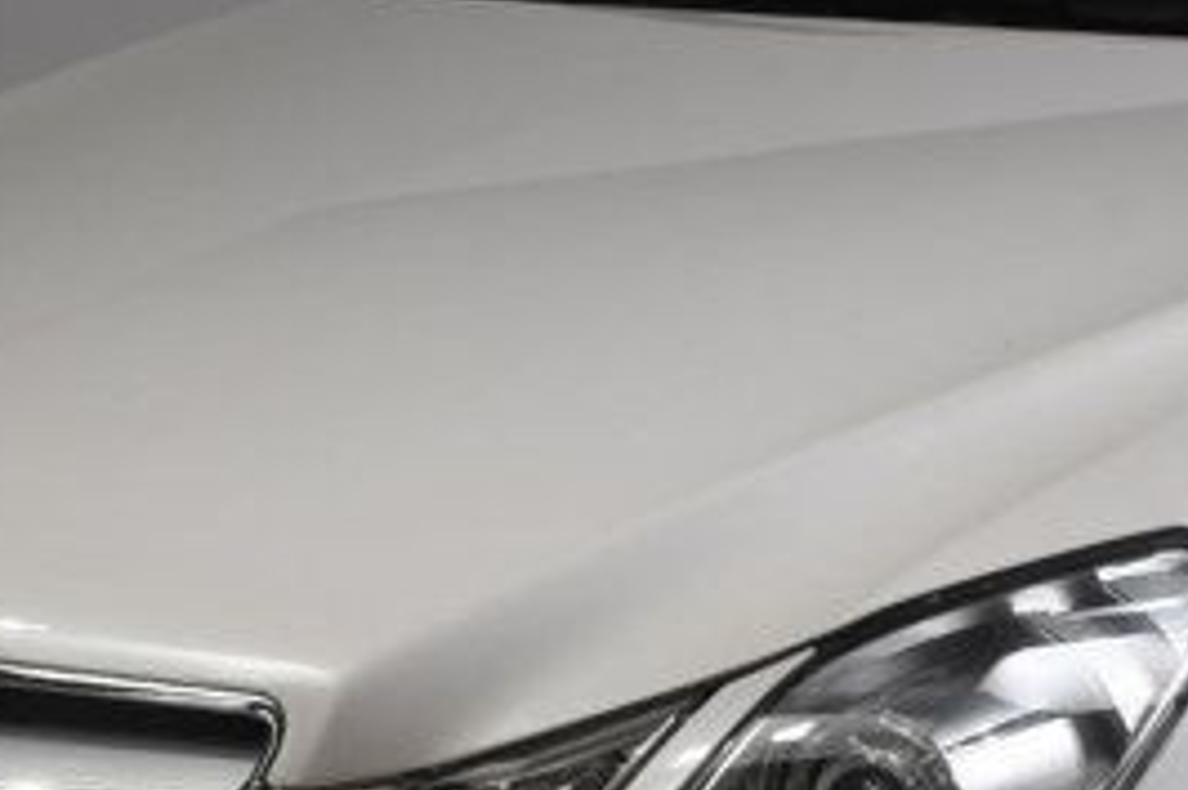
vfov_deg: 9.1
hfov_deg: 13.6
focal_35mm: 150
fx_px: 4947
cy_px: 576
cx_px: 1005
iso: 100
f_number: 14
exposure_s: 1/160
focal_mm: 26
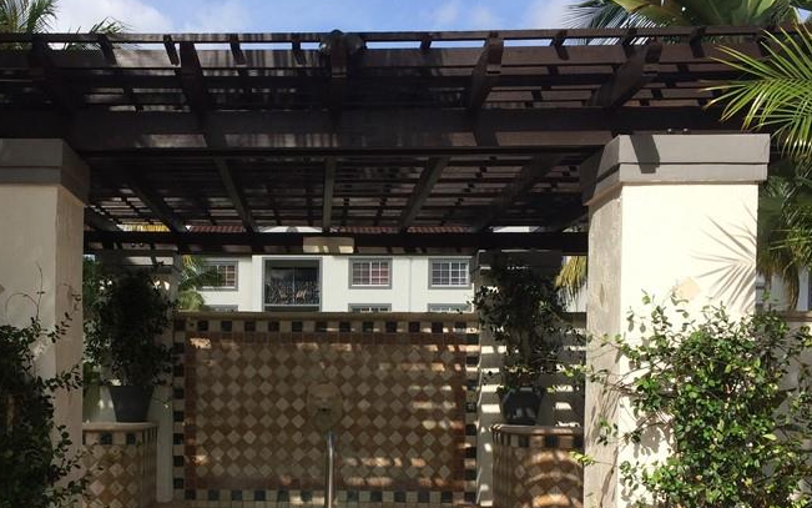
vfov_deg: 25.4
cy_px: 406
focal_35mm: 50
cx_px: 262
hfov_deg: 39.7
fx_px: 1107
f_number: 2.2
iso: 40
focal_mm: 4.12
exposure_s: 1/2283
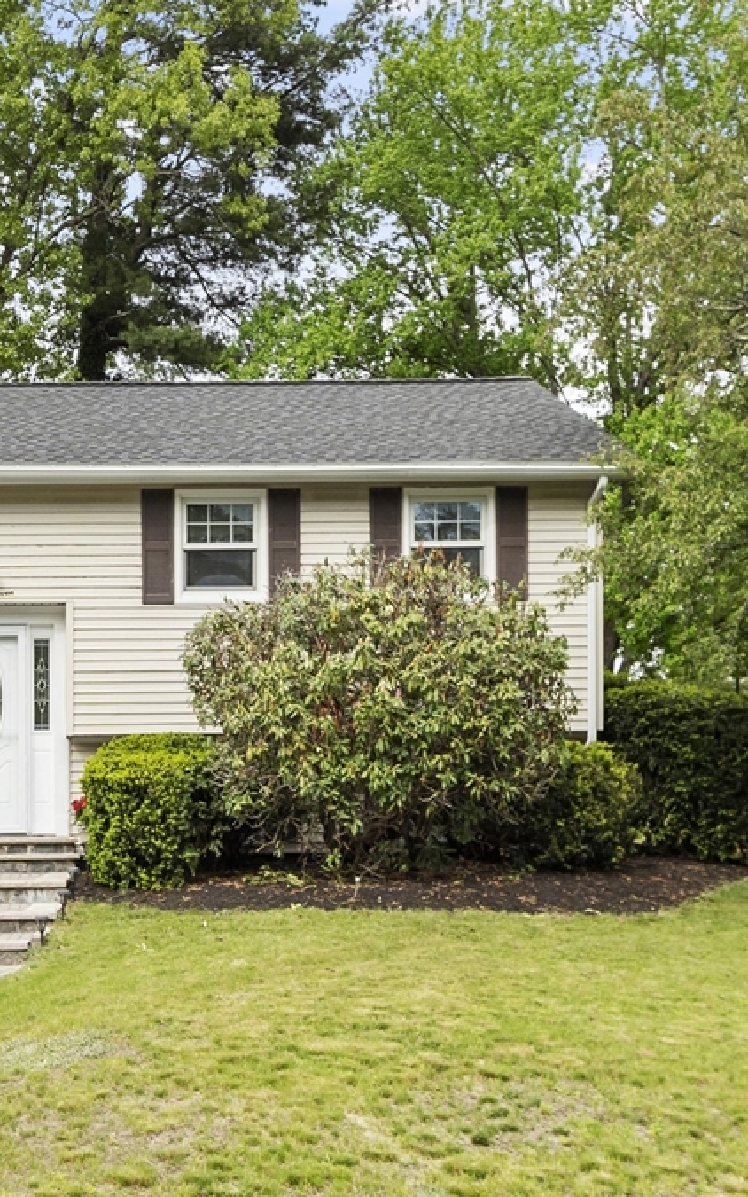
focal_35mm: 51
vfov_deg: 39.6
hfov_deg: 24.6
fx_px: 1663
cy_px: 602
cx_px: 71
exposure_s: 1/125
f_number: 8
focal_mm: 22
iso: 250
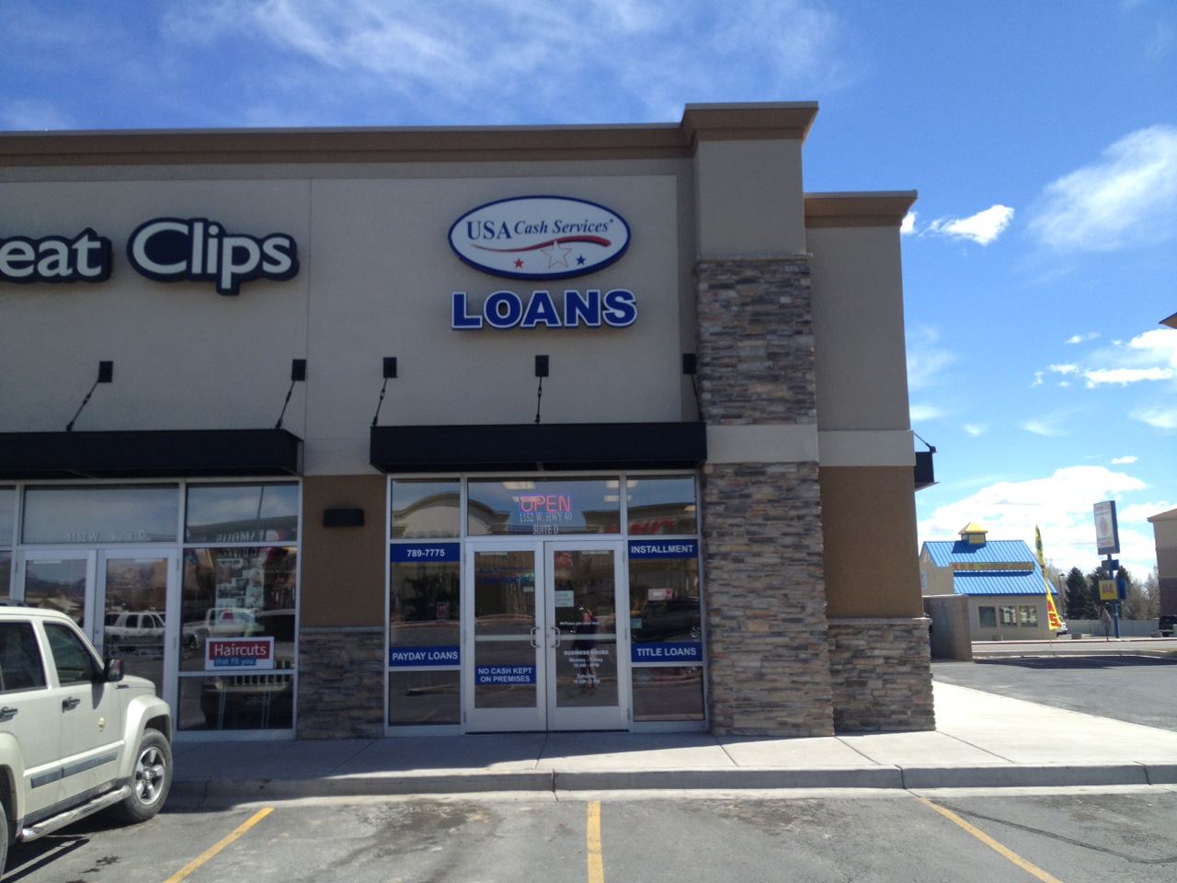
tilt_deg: +3.8
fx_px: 1190
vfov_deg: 40.7
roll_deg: -1.4
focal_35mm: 35
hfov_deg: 52.6
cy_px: 442
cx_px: 588
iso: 50
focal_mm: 4.28
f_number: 2.4
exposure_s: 1/1200
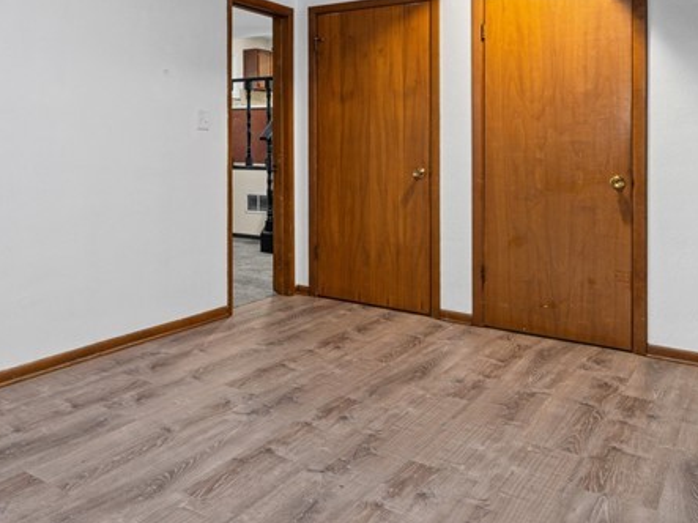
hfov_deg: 49.0
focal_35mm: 33
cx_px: 60
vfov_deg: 42.1
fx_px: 665
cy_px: 160
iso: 250
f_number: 9
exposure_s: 1
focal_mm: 14
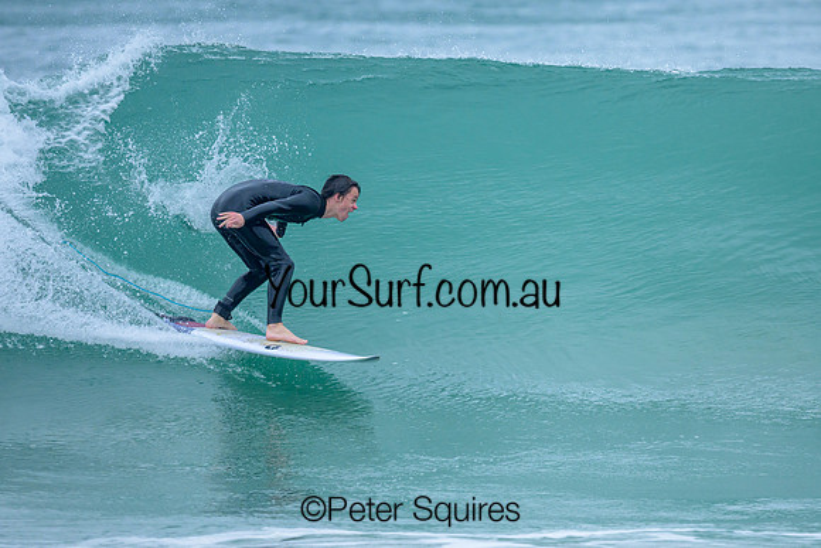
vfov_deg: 1.5
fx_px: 21508
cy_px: 287
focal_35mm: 943
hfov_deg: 2.2
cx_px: 484
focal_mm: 800
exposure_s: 1/2000
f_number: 6.3
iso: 800
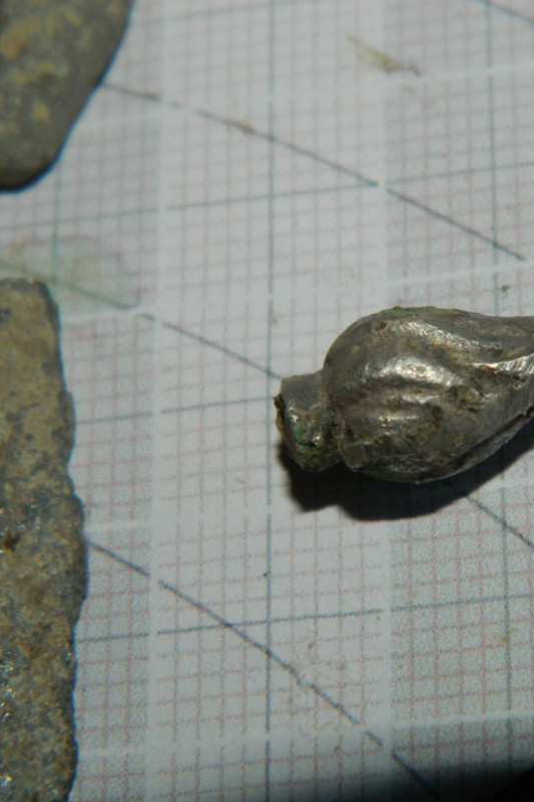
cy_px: 402
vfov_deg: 17.5
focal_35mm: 117
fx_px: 2604
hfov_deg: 11.6
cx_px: 455
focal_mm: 15.1
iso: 200
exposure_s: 1/50
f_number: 11.9
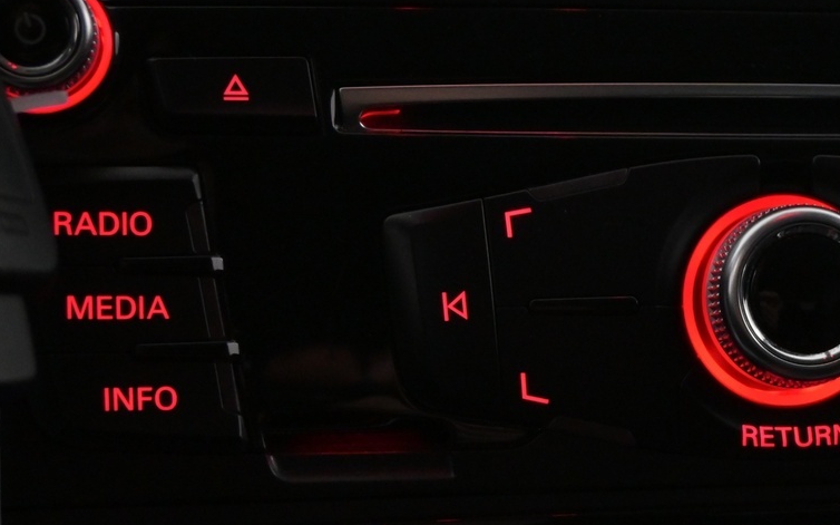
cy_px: 430
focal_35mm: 92
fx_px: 2106
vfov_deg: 14.1
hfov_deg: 22.1
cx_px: 735
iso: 2500
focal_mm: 28
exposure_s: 1/60
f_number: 4.5
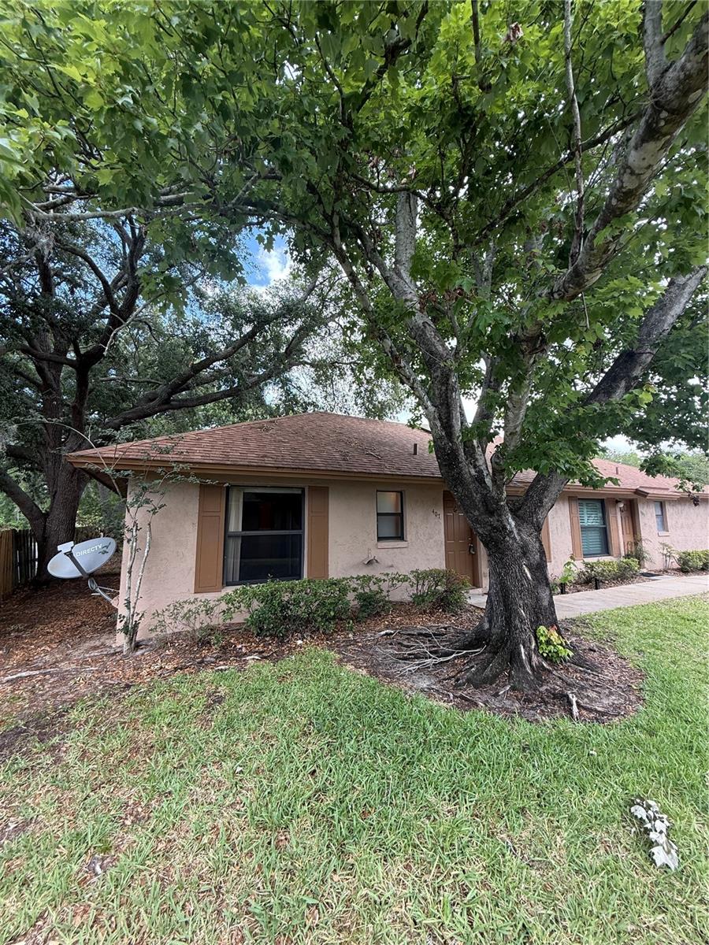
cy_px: 472
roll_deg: +0.3
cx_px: 354
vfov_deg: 102.1
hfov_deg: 85.7
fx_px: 382
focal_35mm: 14
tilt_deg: +7.7
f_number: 2.2
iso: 64
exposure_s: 1/170
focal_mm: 2.22
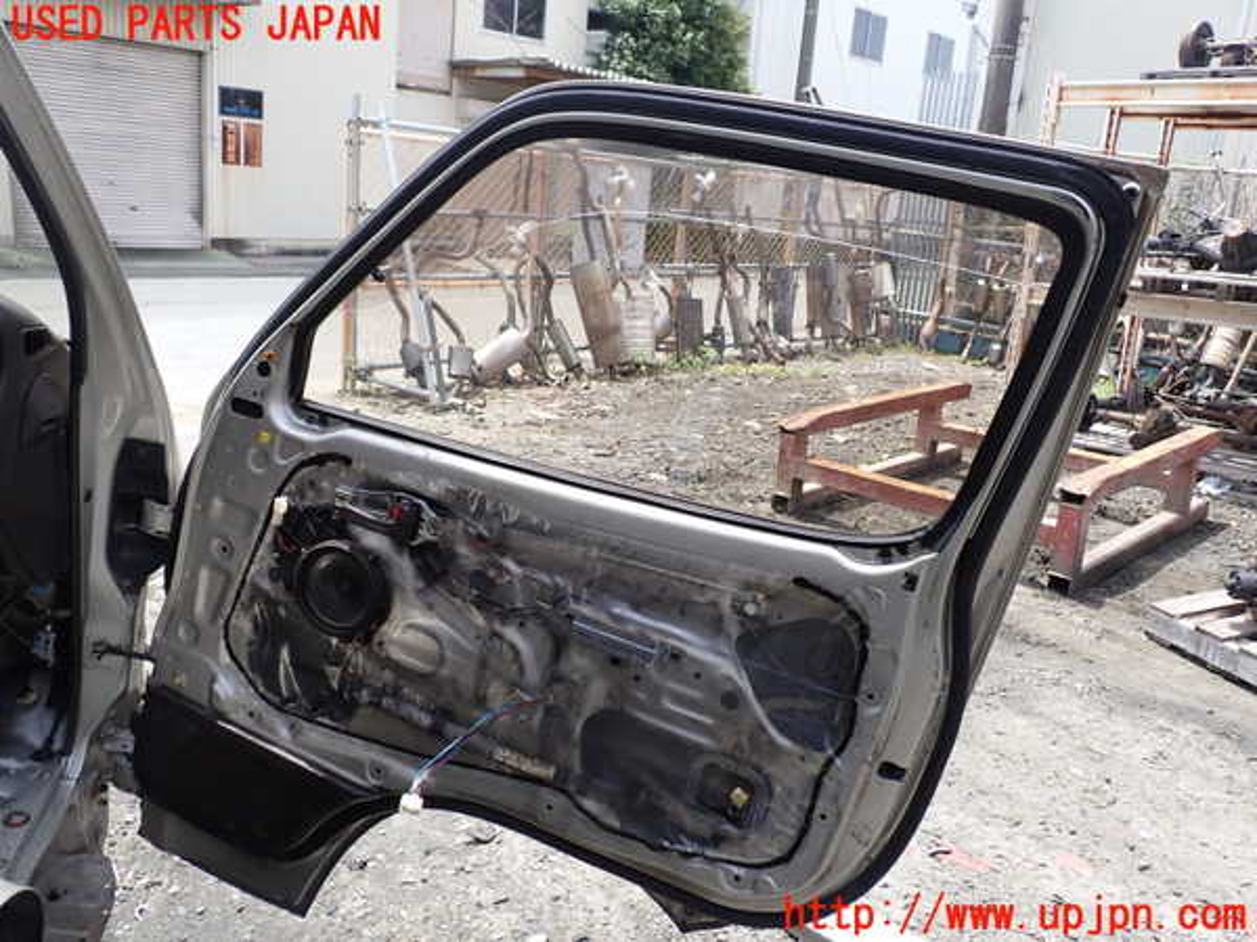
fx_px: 1089
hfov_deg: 60.0
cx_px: 628
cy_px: 471
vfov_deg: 46.8
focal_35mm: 30
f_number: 3.2
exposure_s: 1/400
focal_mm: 5.4
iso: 100
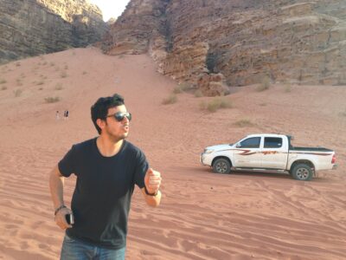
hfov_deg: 55.4
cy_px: 130
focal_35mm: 33
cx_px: 173
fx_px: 330
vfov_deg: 42.9
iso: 50
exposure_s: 1/240
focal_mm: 4.12
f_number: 2.4
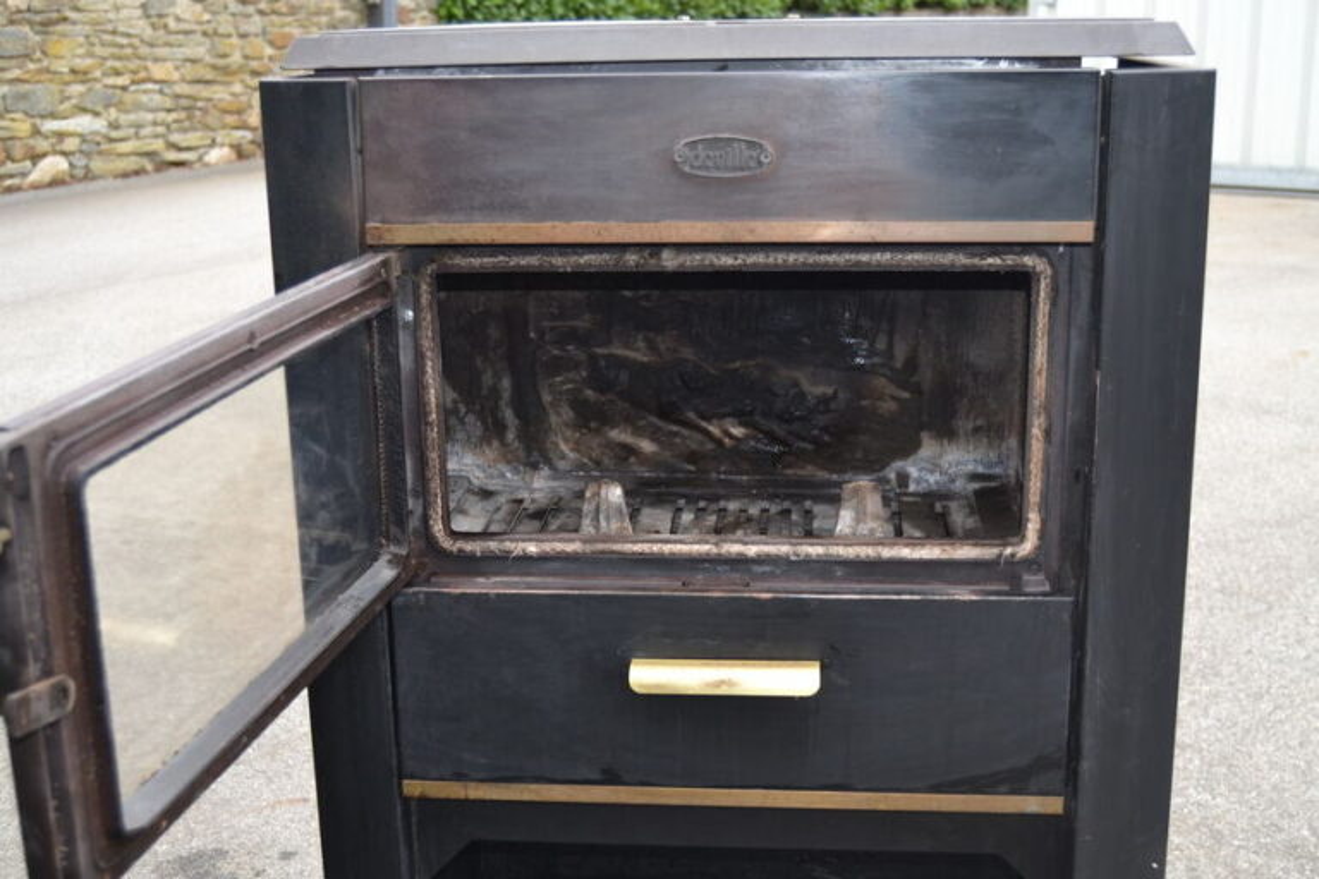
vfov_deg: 34.2
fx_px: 1429
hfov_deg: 49.6
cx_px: 660
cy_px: 440
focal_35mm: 39
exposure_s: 1/125
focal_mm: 26
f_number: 4
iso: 140
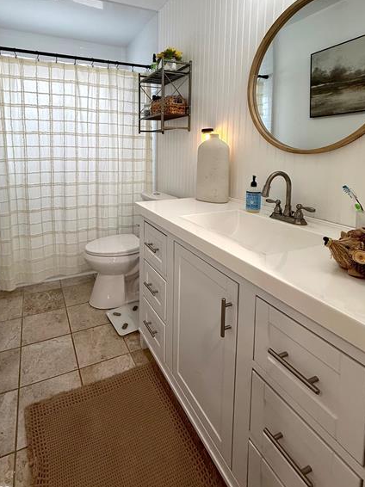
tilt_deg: -4.6
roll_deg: +0.3
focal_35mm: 19
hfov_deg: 67.8
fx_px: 267
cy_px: 176
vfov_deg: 82.7
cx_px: 142
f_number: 2.2
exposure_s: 1/120
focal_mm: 2.22
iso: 125
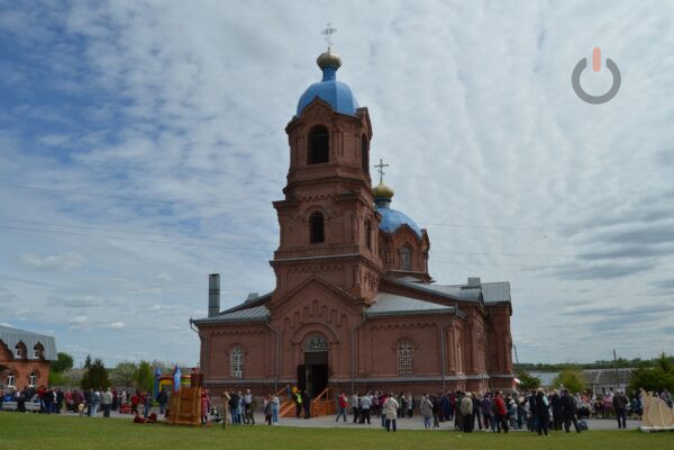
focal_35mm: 30
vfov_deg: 43.6
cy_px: 225
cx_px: 337
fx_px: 562
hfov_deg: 61.9
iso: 800
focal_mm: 20
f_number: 22
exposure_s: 1/800
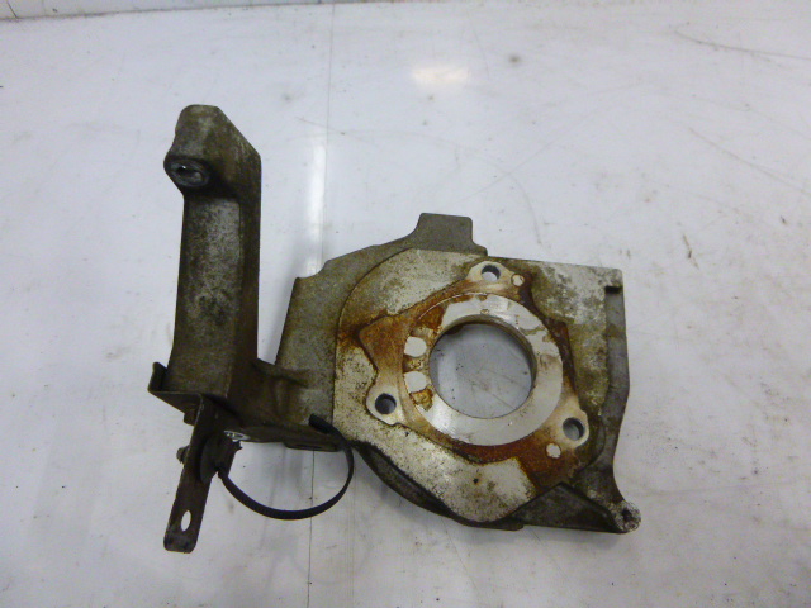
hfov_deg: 69.4
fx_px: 586
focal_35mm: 25
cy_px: 304
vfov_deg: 54.9
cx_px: 406
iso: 400
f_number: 3.9
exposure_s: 1/15
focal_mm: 4.5
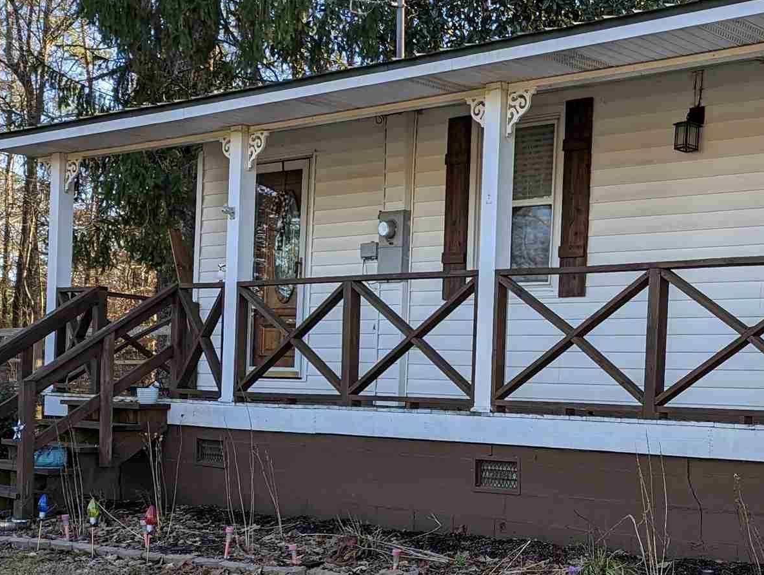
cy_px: 453
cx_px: 642
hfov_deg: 30.2
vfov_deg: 23.4
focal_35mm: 62
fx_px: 1370
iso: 33
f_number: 1.85
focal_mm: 6.81
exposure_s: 1/290
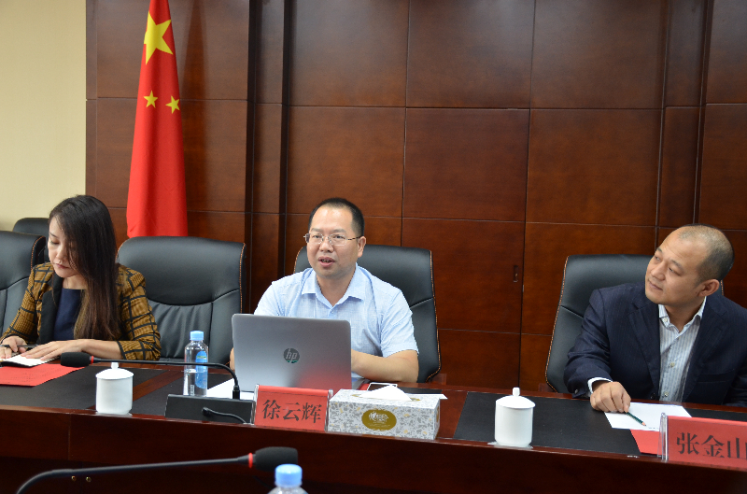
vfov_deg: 32.8
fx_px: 838
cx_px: 374
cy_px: 247
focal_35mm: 40
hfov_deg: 48.0
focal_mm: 27
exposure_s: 1/40
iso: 800
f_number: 4
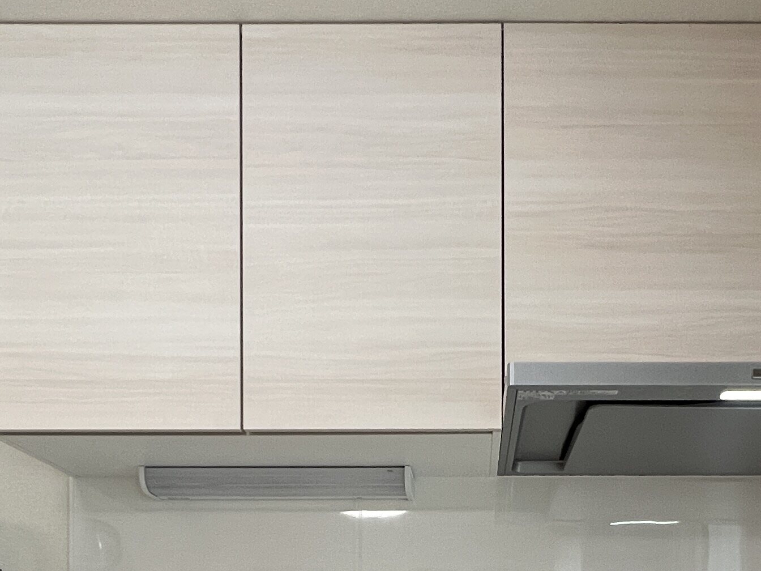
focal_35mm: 39
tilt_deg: -0.9
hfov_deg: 47.4
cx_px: 480
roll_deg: -0.2
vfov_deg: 30.9
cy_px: 691
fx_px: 857
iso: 250
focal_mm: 1.57
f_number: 1.8
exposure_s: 1/100
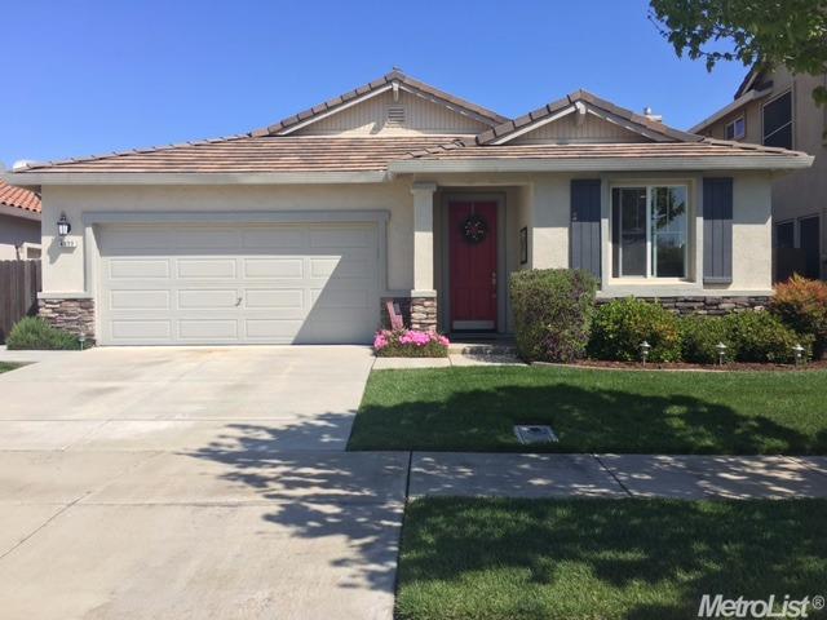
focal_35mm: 29
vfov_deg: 48.2
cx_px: 414
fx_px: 693
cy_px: 310
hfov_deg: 61.7
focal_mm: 4.15
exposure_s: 1/874
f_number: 2.2
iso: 25
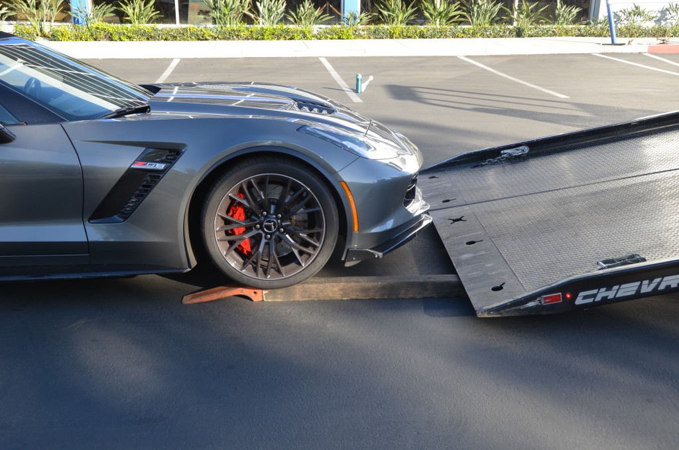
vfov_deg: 32.9
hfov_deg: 48.0
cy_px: 225
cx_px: 340
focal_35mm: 40
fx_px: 762
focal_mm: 27
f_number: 6.3
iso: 200
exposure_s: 1/160
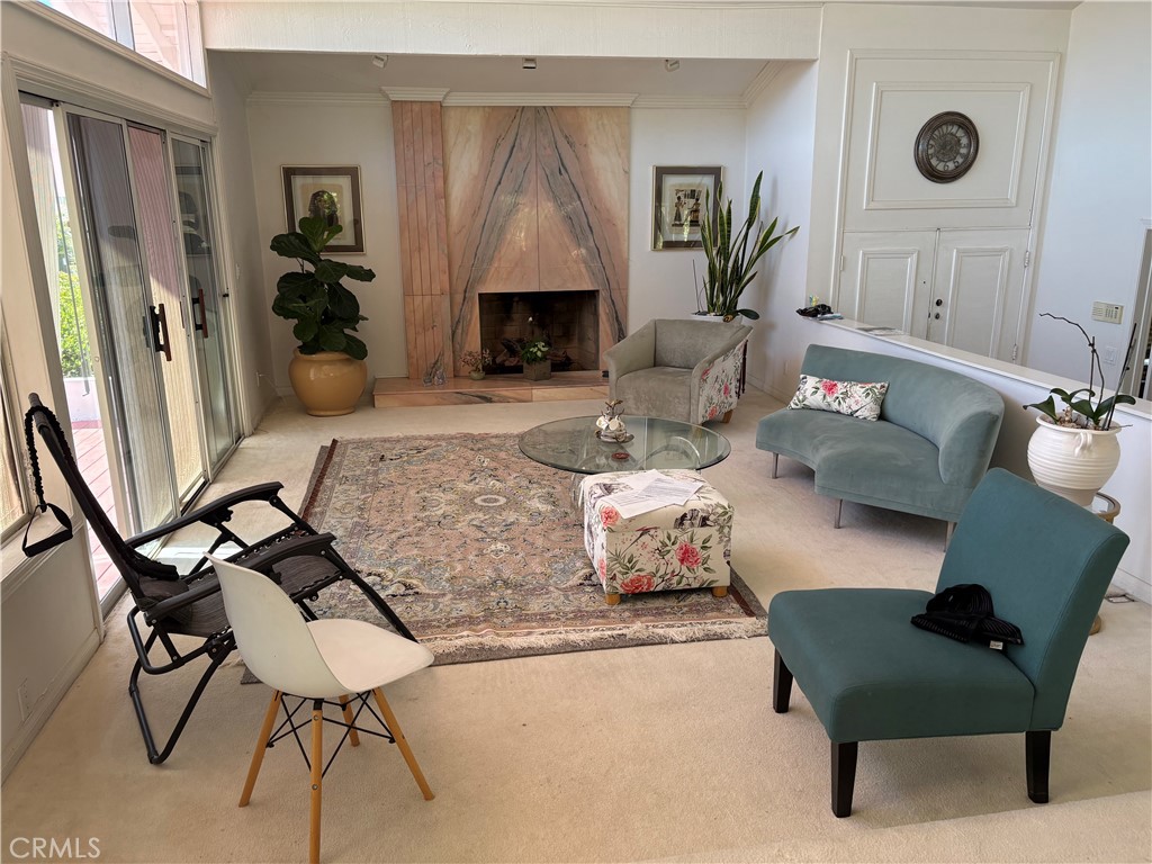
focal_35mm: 26
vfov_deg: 53.1
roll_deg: +0.7
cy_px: 432
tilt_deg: -14.8
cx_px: 576
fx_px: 865
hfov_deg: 67.3
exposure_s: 1/139
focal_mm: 5.96
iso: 80
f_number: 1.6
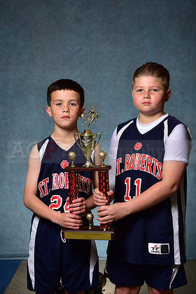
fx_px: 571
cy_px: 147
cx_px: 98
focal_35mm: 70
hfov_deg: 19.5
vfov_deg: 28.8
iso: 100
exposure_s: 1/200
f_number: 5
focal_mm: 70
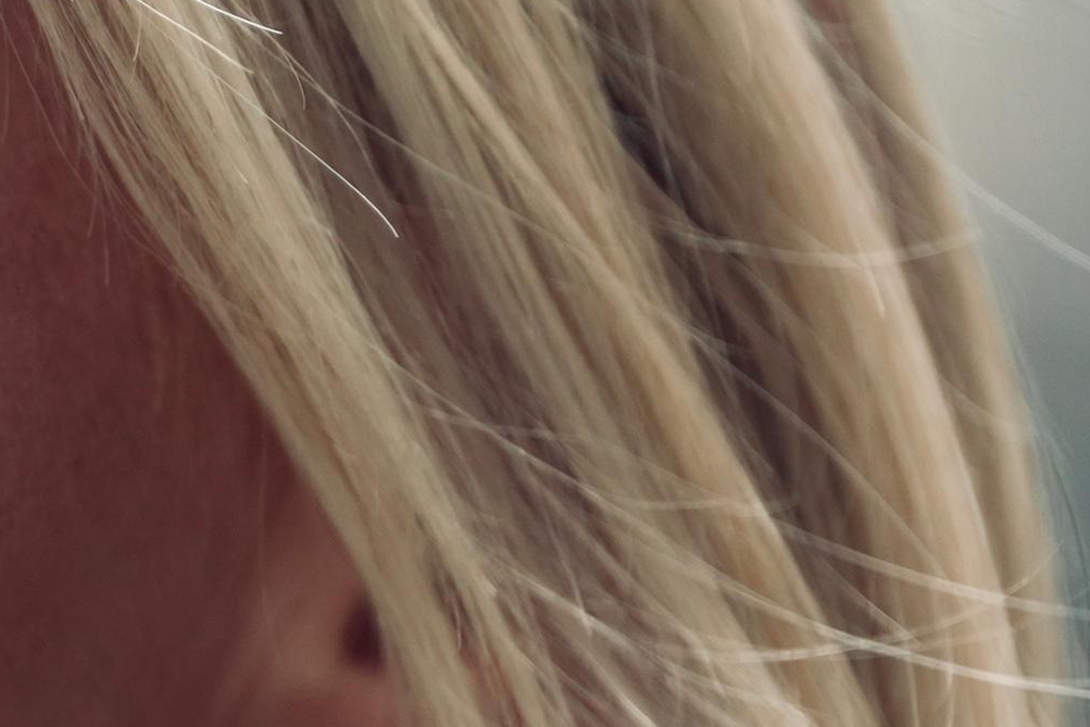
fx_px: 27161
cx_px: -1407
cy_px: 443
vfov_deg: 1.5
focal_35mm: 897
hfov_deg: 2.3
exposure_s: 1/1250
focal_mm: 180
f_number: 2.8
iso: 250
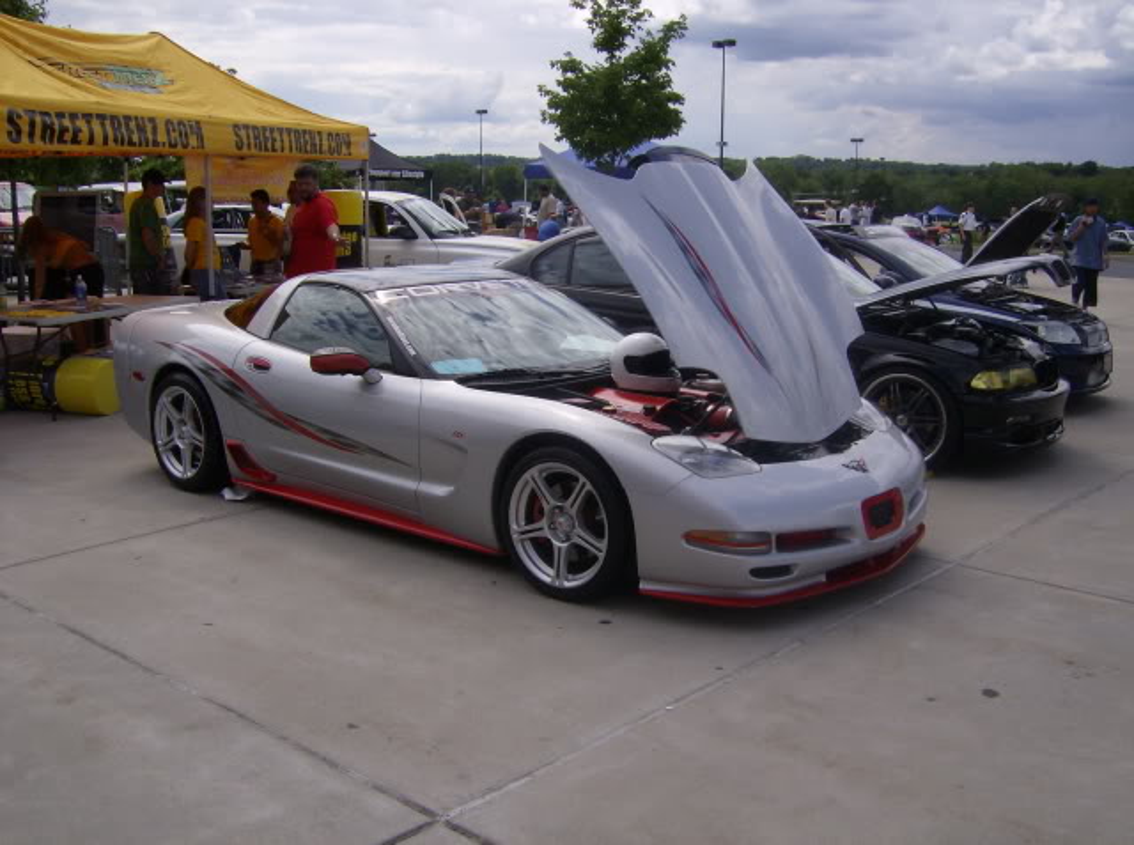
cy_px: 422
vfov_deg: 39.5
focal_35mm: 36
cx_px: 567
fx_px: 1177
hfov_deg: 51.5
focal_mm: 6
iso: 100
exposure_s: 1/1080
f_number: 4.7
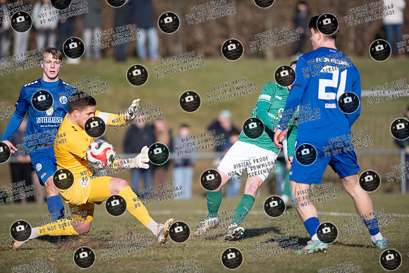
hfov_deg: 6.9
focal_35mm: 300
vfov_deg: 4.6
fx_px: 3409
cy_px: 136
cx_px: 204
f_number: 3.2
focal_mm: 300
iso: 90
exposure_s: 1/1600
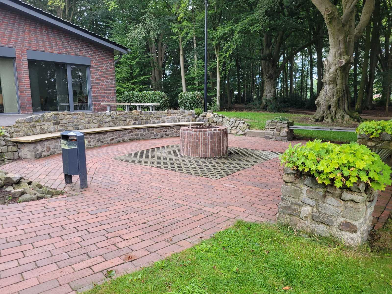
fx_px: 294
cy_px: 147
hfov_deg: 67.3
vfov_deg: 53.1
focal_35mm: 26
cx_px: 196
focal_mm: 5.4
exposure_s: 1/100
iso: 200
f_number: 1.8
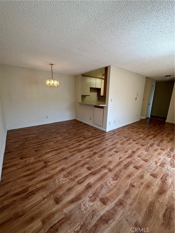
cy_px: 116
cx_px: 88
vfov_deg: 102.1
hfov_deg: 85.7
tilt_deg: -14.3
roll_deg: -1.3
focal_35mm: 14
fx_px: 94
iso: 160
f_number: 2.2
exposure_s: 1/120
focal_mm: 2.22
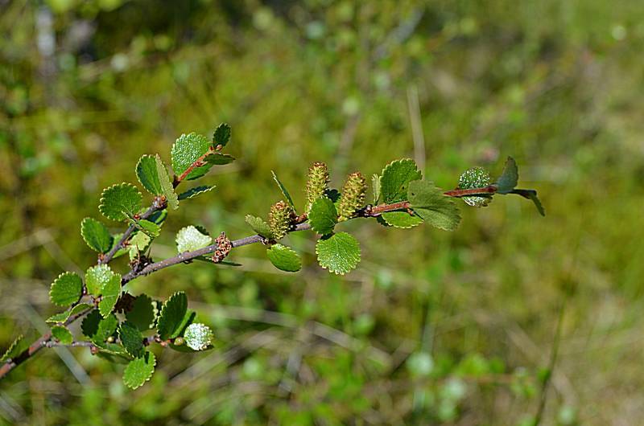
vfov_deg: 25.6
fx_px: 937
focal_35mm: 52
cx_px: 322
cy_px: 213
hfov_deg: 37.9
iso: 100
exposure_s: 1/250
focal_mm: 35
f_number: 8
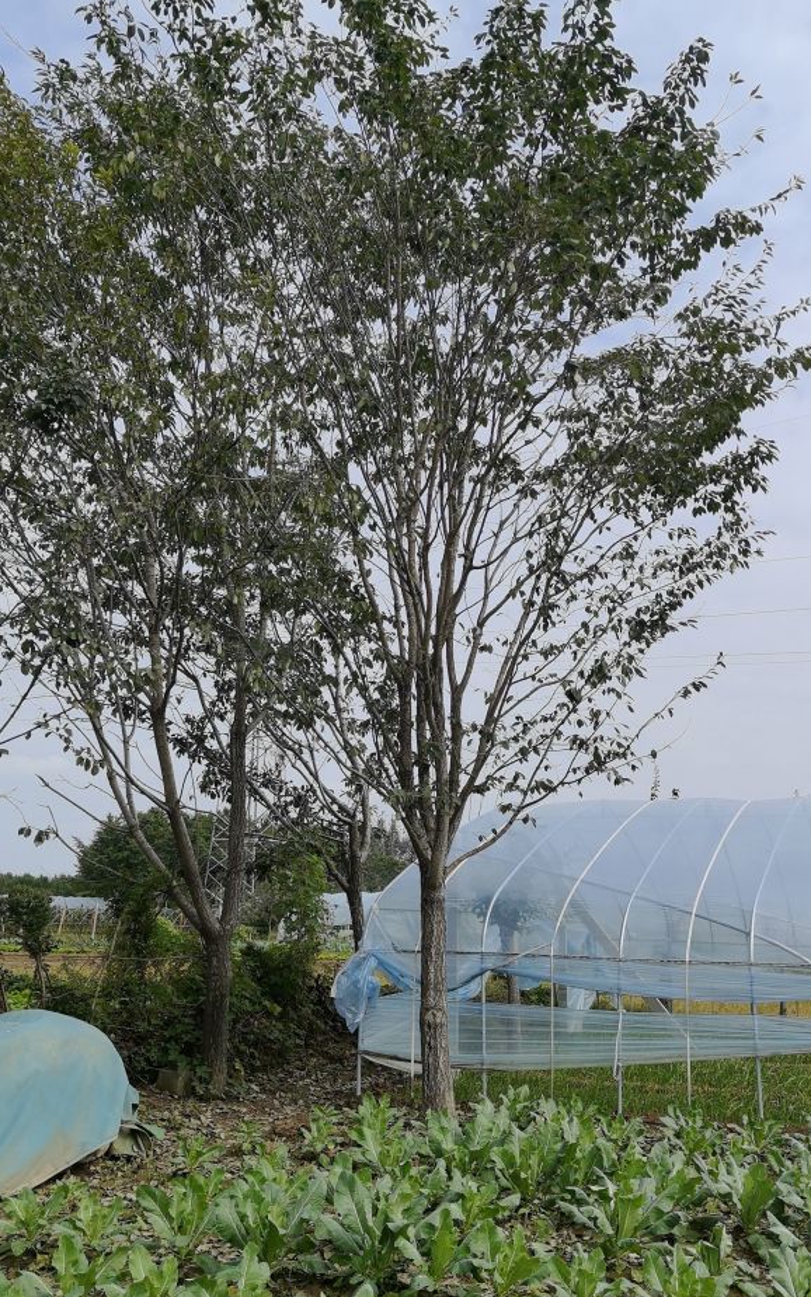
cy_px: 726
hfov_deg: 38.2
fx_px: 1167
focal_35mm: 33
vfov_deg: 58.0
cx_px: 471
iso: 50
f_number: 1.9
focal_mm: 5.52
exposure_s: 1/3953
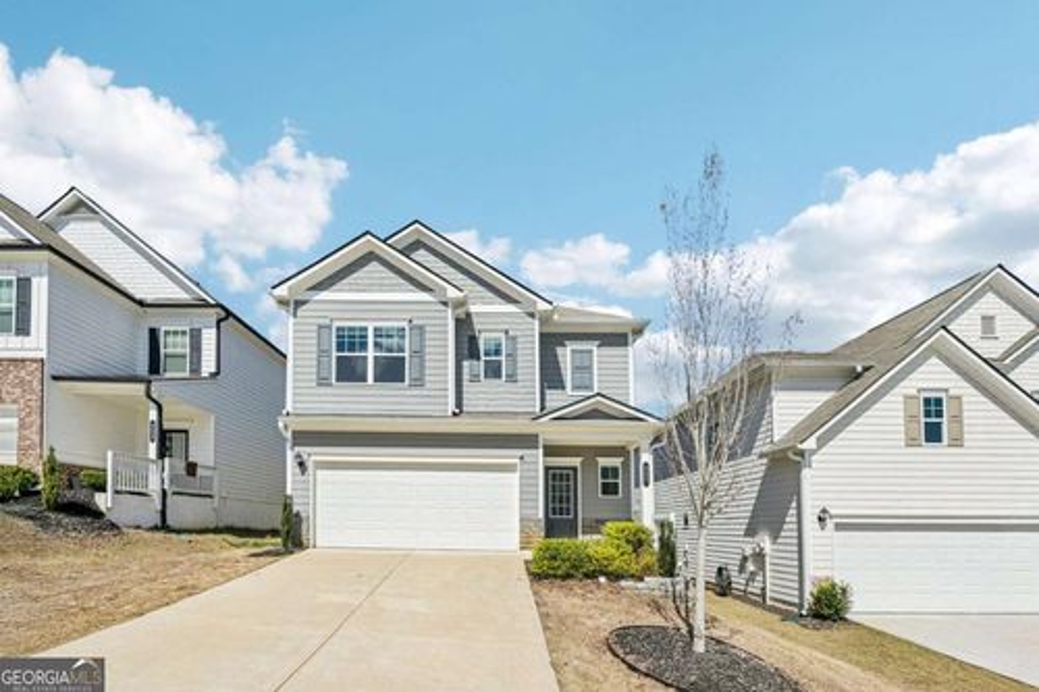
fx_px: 462
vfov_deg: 73.7
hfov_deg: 96.8
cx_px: 520
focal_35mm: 16
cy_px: 346
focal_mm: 16
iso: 200
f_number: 8
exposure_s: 1/1250
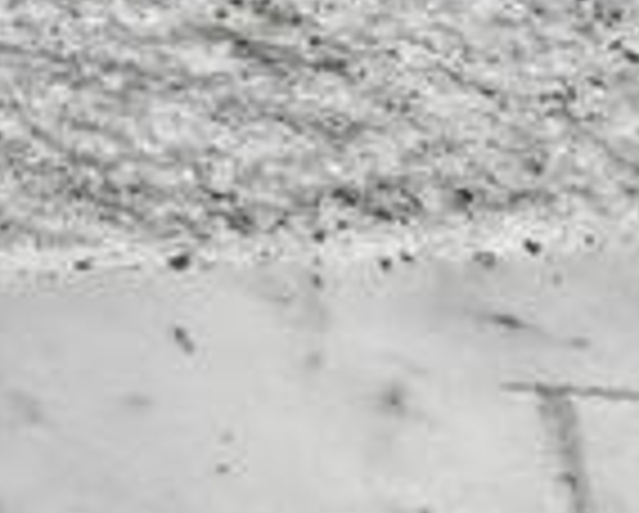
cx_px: 1721
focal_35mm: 274
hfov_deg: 6.6
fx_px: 5189
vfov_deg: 5.6
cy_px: 567
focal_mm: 4.71
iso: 50
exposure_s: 1/189
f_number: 1.7
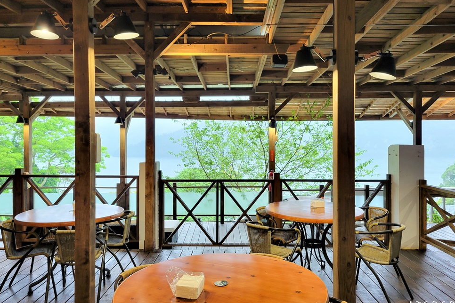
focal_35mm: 28
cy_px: 150
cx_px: 225
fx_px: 354
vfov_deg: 46.4
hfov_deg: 65.5
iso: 200
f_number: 1.8
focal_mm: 5.4
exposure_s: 1/40
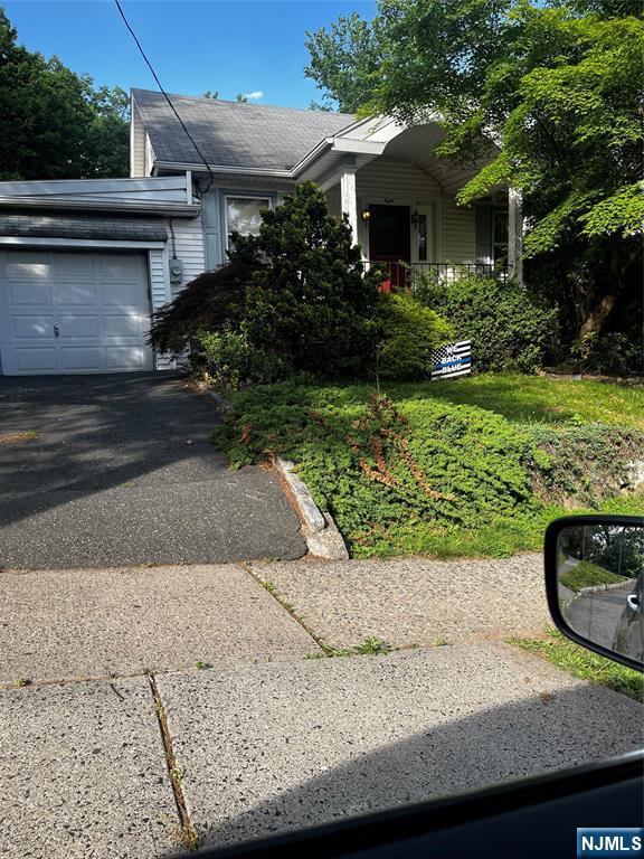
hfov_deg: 53.1
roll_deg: +2.4
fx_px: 645
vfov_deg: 67.3
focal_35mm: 26
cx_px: 322
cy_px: 430
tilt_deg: -6.5
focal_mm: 5.1
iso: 50
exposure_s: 1/913
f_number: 1.6
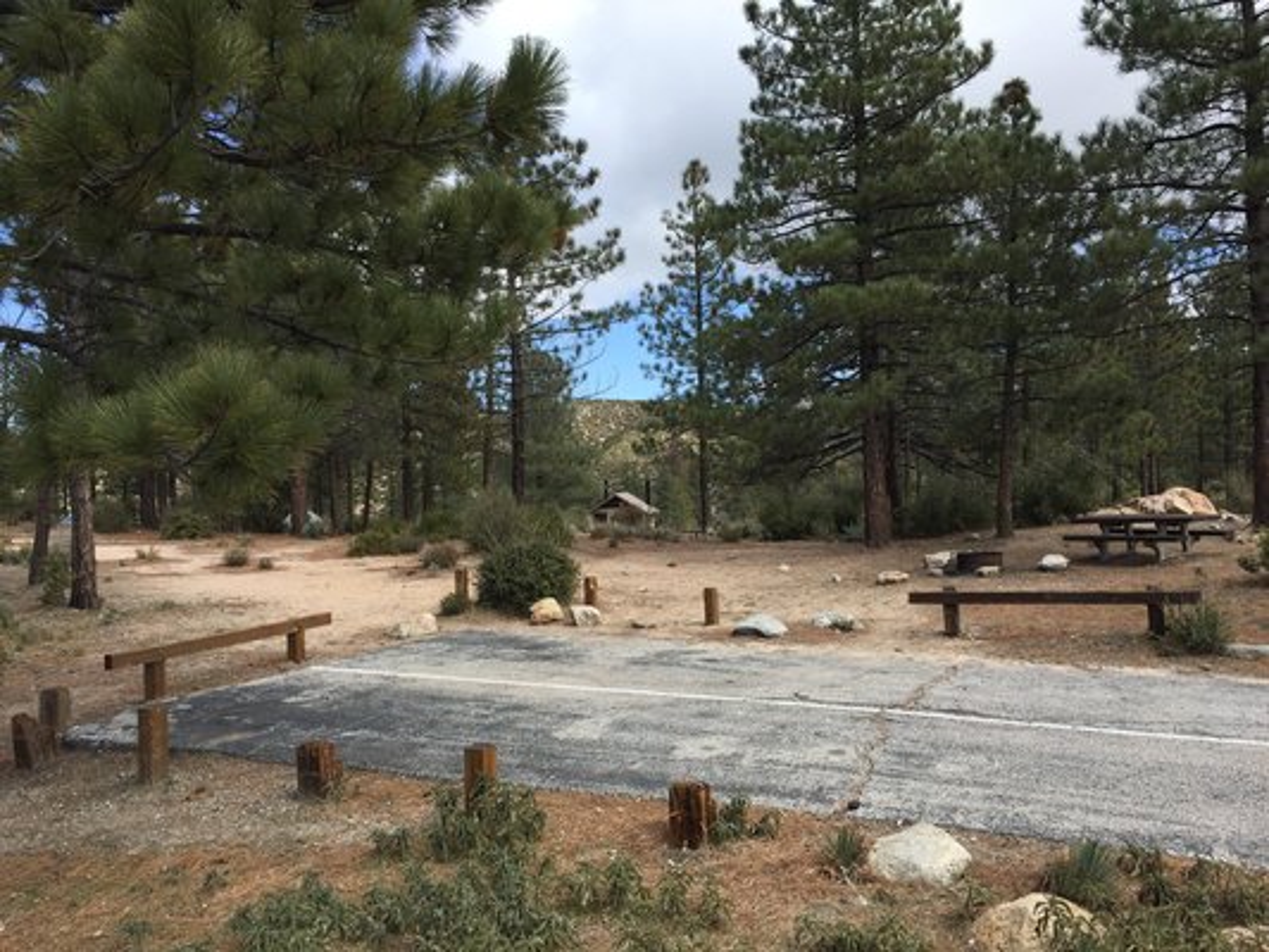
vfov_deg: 48.2
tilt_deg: +1.2
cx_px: 634
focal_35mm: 29
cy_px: 476
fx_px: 1063
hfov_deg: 61.6
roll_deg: +1.1
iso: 32
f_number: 2.2
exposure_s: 1/1199
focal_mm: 4.15
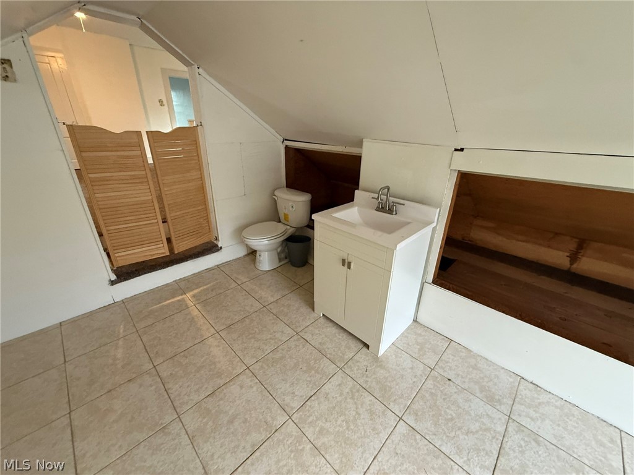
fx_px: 256
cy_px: 238
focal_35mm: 14
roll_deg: -1.3
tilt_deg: -20.3
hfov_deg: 102.1
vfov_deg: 85.7
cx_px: 317
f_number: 2.2
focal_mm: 2.22
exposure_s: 1/60
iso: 500
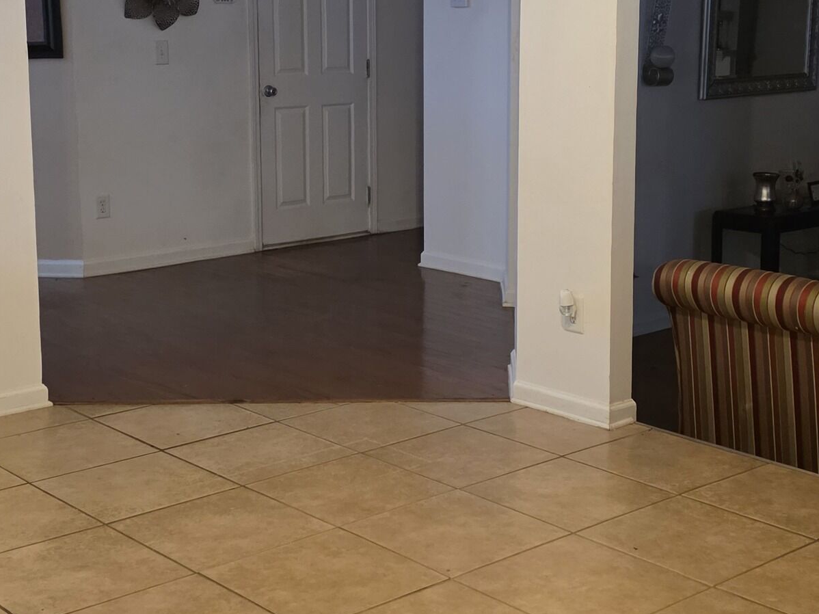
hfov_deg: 32.7
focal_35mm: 59
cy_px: 206
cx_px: 431
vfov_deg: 24.7
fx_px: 1396
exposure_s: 1/120
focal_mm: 6.3
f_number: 1.7
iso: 800
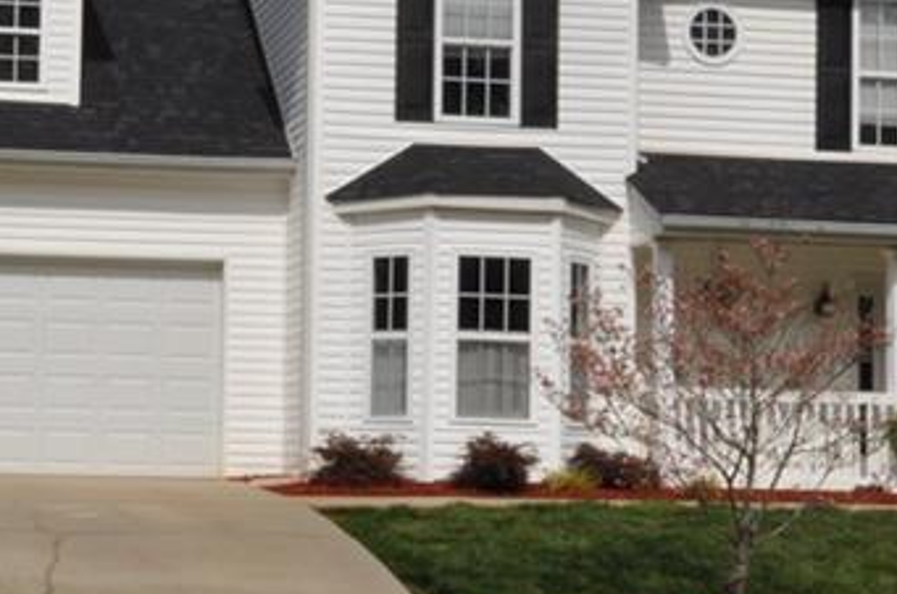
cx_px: 118
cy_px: 340
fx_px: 2238
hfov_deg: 22.2
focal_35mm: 90
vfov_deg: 15.1
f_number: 22
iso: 400
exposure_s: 1/200
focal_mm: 20
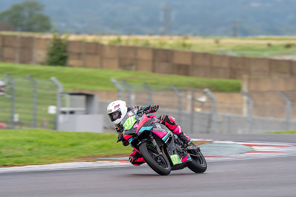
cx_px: 140
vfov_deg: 2.1
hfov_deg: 3.1
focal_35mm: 662
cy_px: 90
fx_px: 5447
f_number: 10
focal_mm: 600
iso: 125
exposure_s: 1/160
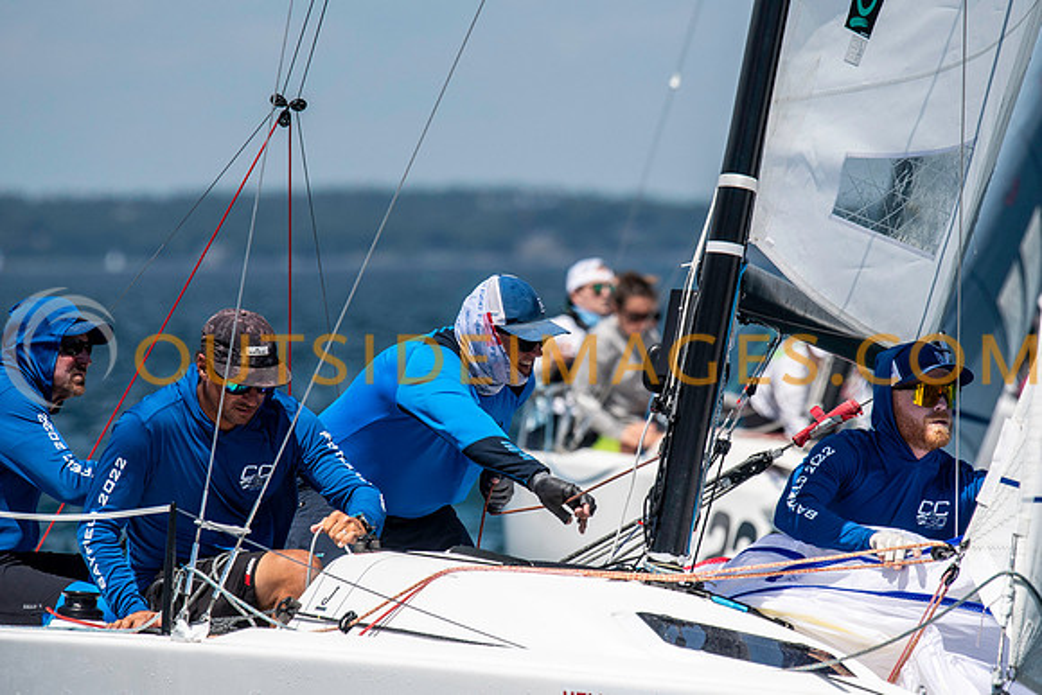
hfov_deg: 4.6
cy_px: 348
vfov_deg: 3.1
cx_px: 521
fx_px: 13027
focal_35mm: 450
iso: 320
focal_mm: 300
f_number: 5.6
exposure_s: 1/5000
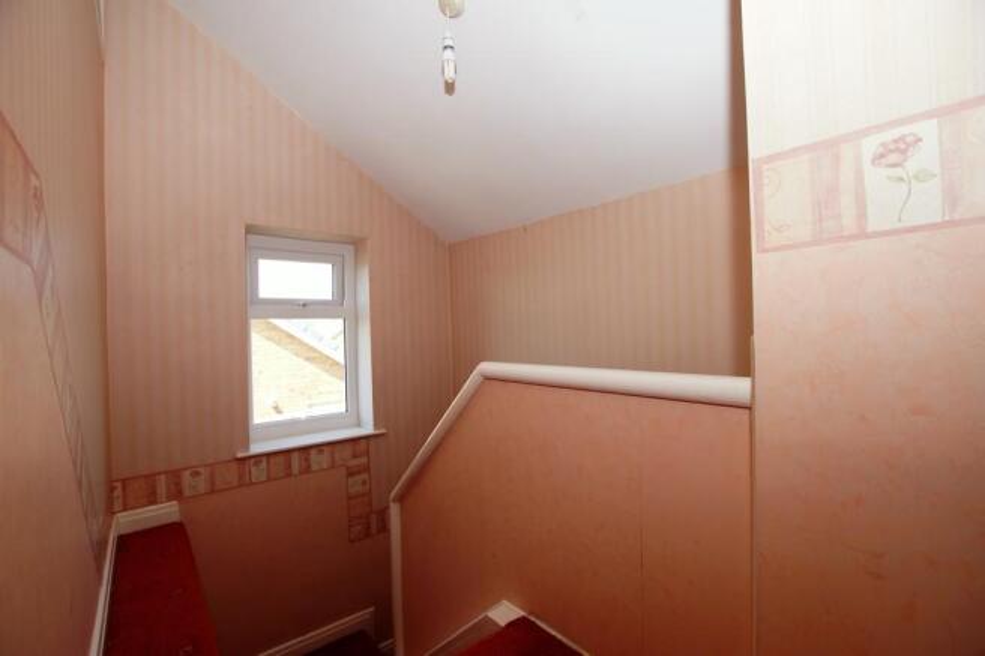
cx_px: 492
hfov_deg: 100.4
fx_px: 410
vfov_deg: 77.3
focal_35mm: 15
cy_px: 328
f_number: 4
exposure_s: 1/60
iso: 125
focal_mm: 10
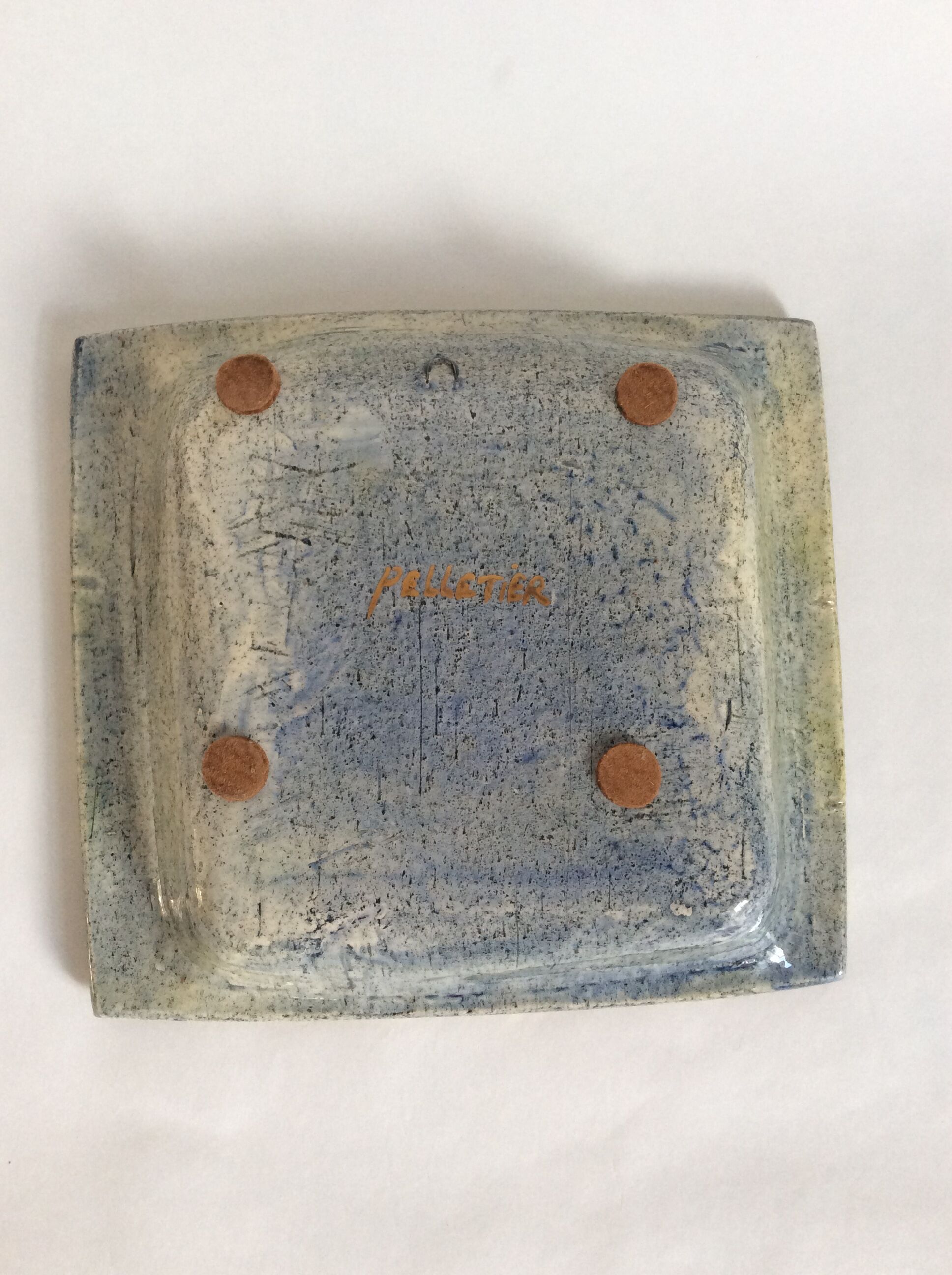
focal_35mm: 32
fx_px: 1177
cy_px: 638
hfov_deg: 44.1
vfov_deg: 56.9
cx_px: 476
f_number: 2.4
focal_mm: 3.3
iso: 64
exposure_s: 1/25
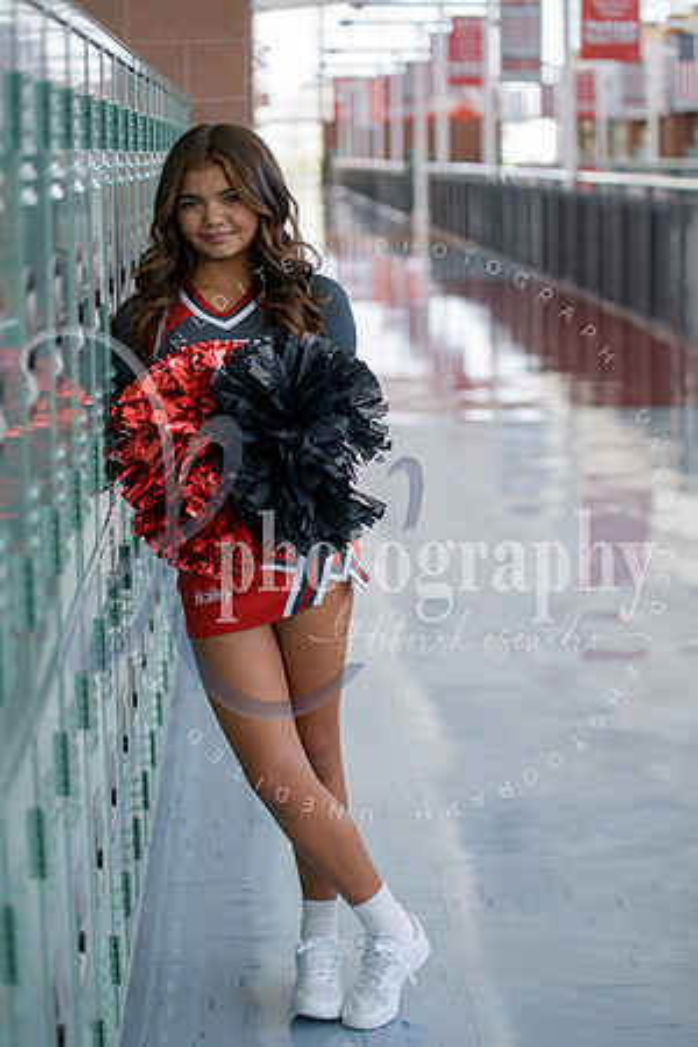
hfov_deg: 19.5
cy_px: 524
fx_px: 2036
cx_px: 349
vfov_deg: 28.8
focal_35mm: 70
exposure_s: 1/125
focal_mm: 70
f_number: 2.8
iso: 250
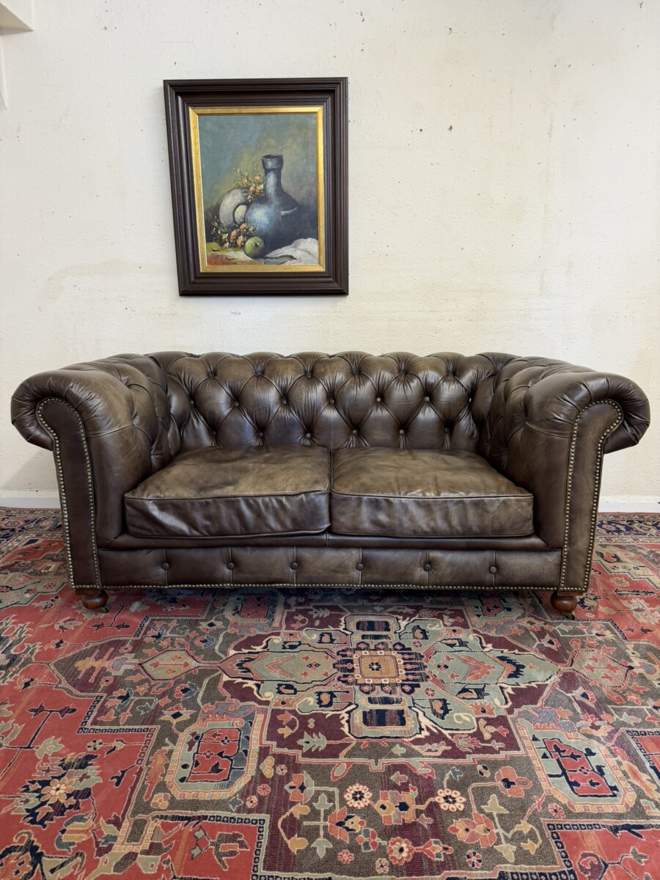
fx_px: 610
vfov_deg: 71.6
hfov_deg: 56.8
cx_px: 330
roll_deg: +0.2
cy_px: 440
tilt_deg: -12.7
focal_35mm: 24
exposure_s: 1/50
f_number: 1.78
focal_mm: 6.76
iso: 125
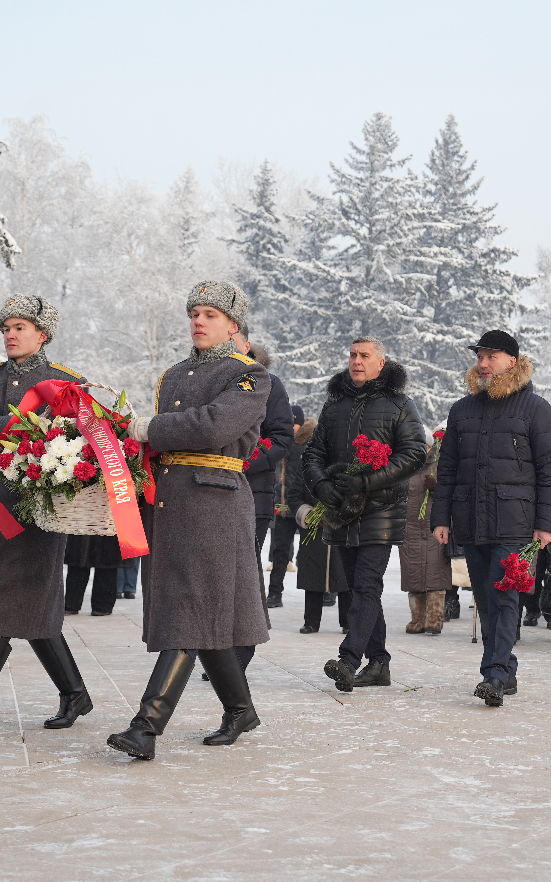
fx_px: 1730
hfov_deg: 18.1
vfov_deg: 28.6
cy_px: 440
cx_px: 300
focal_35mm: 72
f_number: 4
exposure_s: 1/800
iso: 400
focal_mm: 47
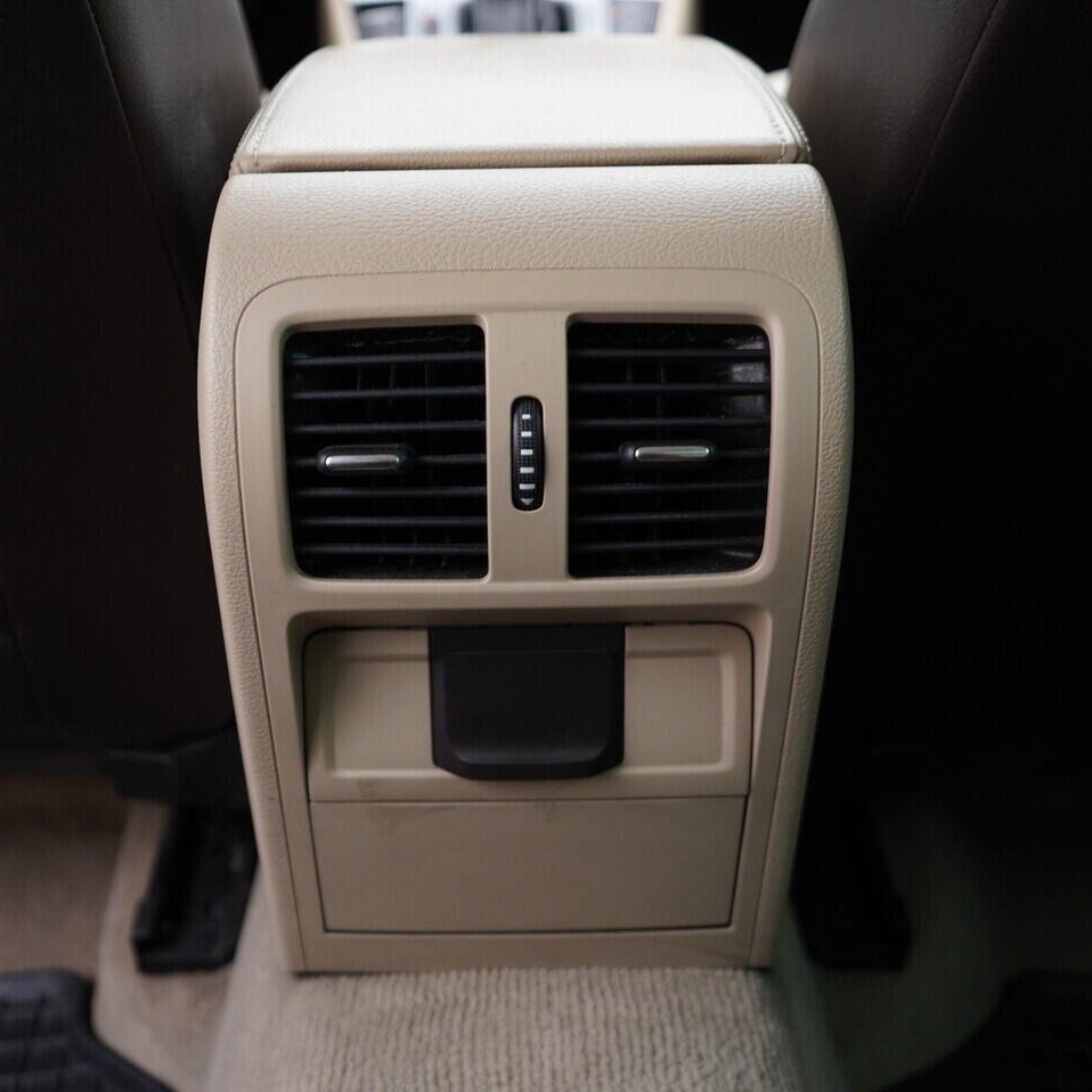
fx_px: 1642
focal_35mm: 46
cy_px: 546
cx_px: 470
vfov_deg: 36.8
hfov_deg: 36.7
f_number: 2.8
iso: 400
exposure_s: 1/40
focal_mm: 24
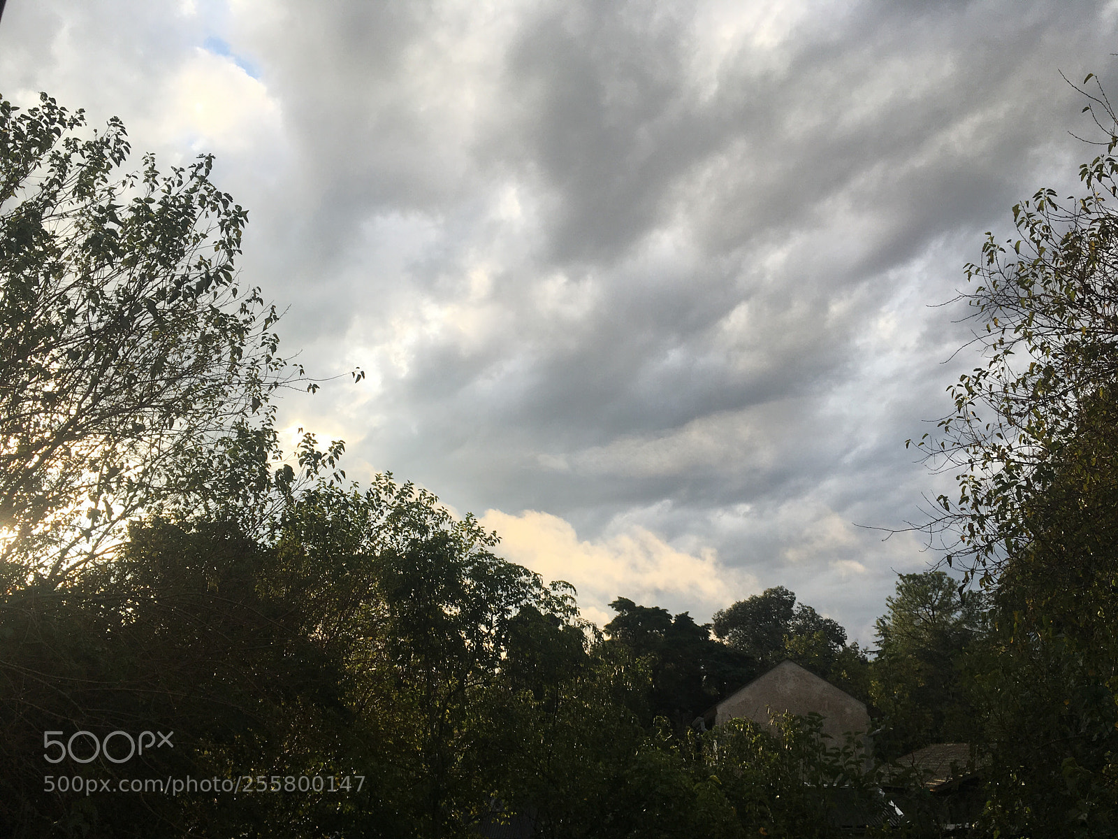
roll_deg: -0.4
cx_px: 559
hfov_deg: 61.7
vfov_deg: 48.2
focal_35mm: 29
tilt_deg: +19.7
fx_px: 937
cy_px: 420
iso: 25
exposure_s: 1/974
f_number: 2.2
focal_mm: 4.15
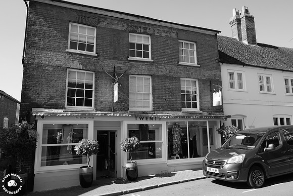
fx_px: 195
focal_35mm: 24
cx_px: 146
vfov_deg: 53.2
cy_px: 98
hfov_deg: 73.7
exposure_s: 1/125
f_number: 9
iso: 200
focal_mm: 15.9
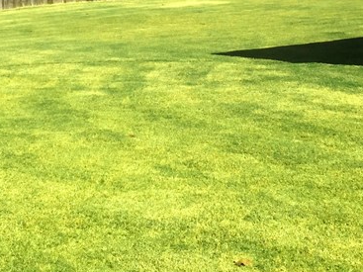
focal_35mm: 81
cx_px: 170
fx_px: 849
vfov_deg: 17.7
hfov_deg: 24.1
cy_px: -17
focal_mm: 4.15
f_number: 2.2
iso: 32
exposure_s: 1/1799
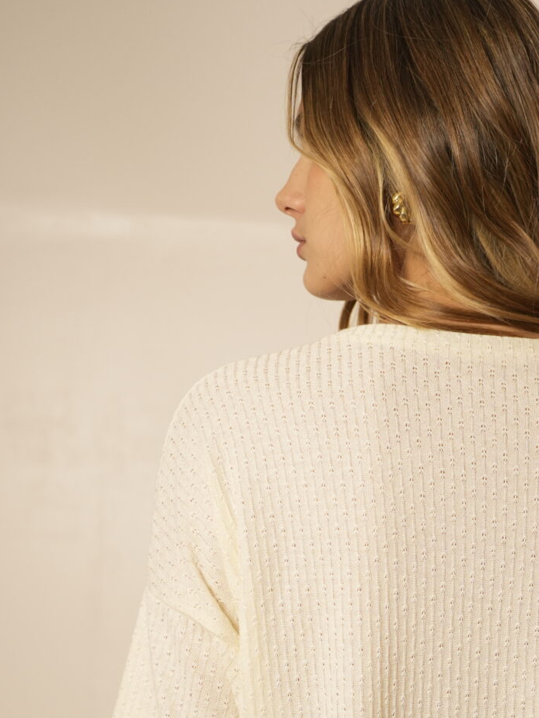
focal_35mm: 93
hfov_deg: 15.8
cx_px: 446
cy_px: 611
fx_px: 1930
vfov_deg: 20.7
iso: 1000
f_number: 4
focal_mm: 50
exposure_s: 1/125
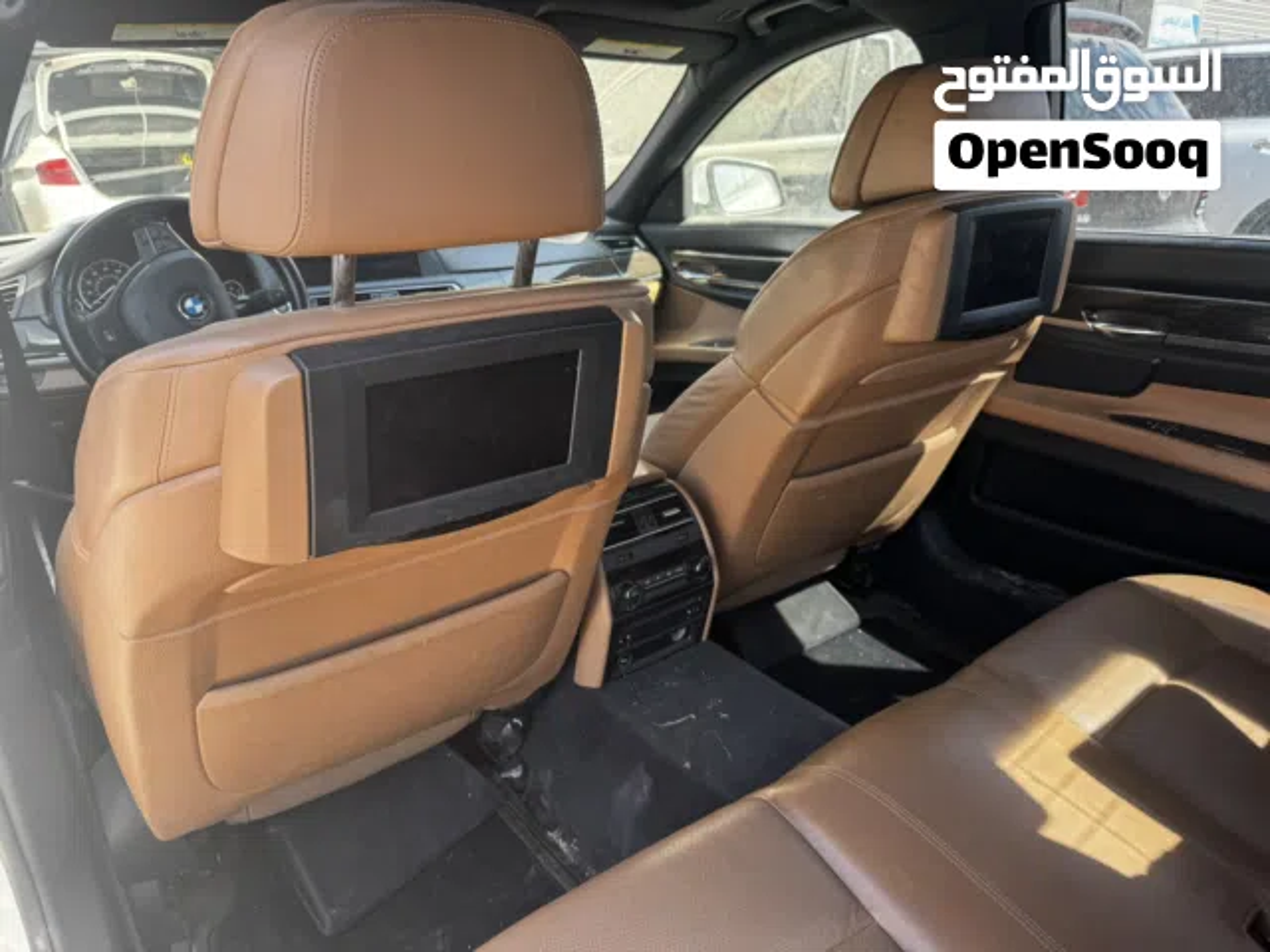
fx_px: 881
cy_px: 476
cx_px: 635
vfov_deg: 56.8
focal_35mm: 24
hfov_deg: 71.6
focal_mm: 6.76
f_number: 1.78
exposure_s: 1/170
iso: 64
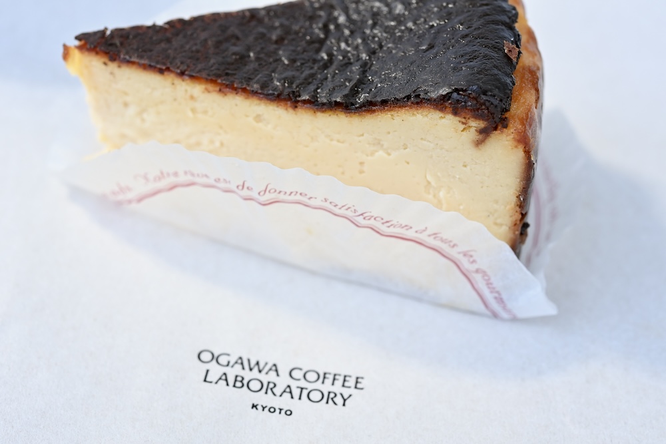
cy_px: 222
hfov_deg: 33.4
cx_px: 333
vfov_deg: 22.6
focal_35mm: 60
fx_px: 1110
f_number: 8
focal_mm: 60
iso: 1250
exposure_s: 1/400
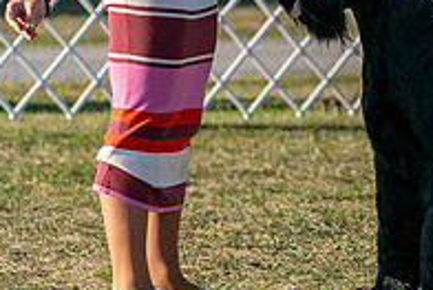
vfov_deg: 3.7
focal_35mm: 370
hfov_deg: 5.6
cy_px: 8
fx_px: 4453
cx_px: 400
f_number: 4.5
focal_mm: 125
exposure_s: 1/1250
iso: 250
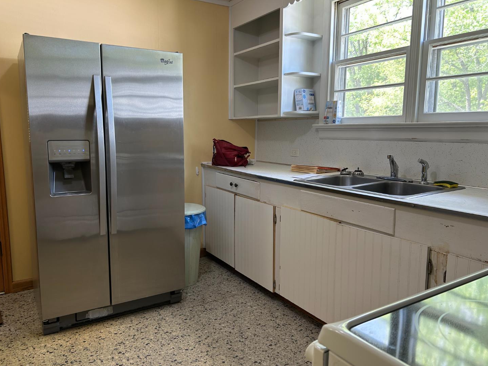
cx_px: 238
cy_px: 189
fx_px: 381
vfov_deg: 51.3
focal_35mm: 27
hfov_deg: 65.3
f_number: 1.5
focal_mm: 5.7
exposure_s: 1/60
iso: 80
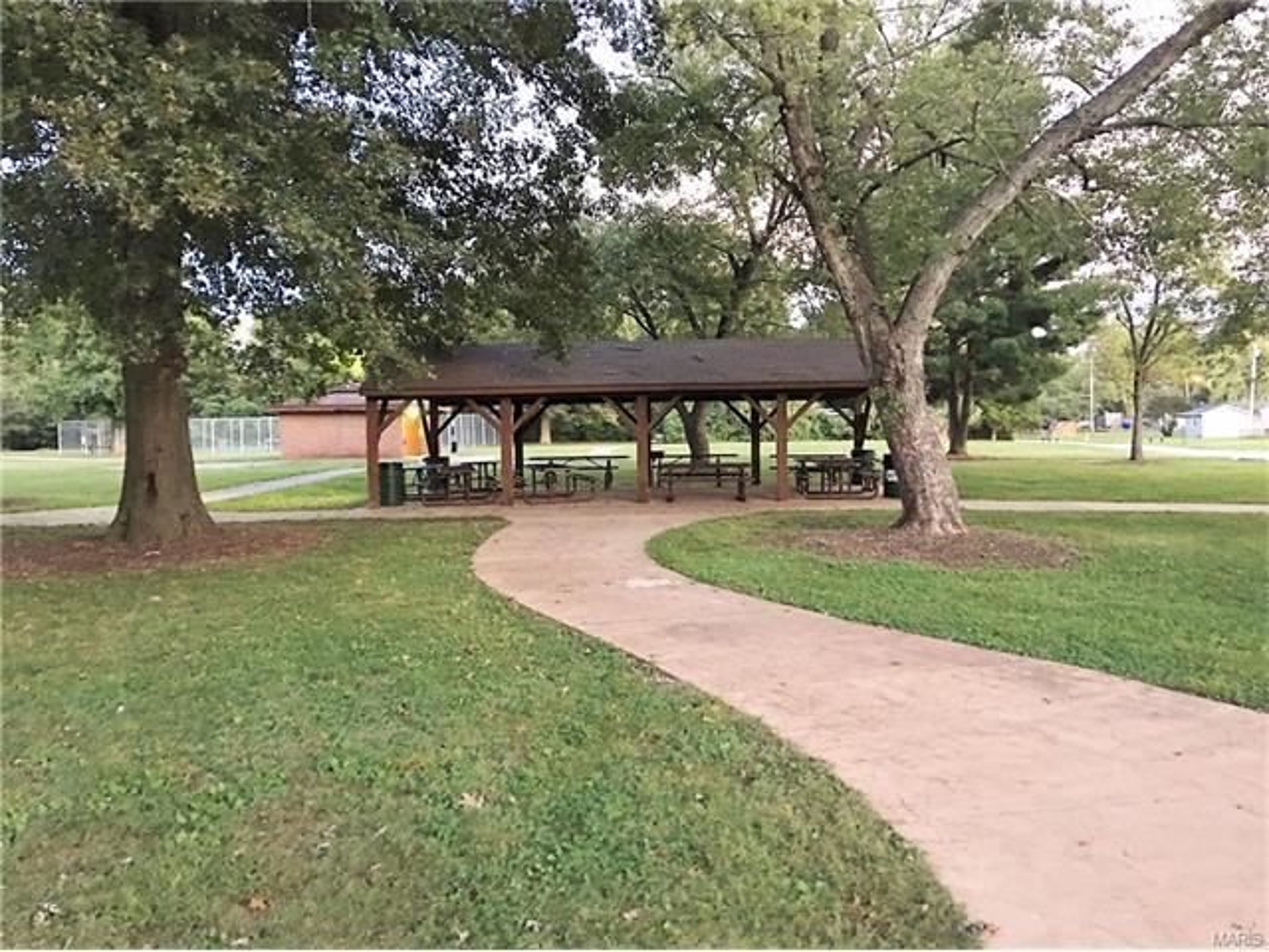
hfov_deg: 61.7
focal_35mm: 29
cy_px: 476
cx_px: 634
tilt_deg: -3.4
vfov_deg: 48.2
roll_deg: +1.0
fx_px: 1063
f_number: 2.2
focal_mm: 4.15
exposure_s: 1/4
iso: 100
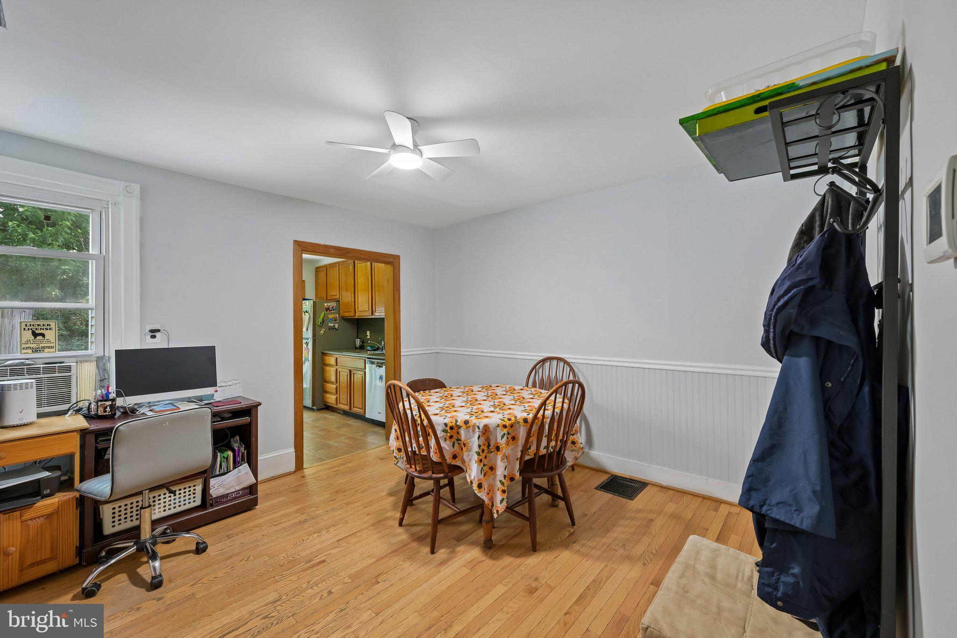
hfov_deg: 104.3
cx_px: 478
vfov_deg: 81.2
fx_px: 372
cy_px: 319
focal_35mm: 14
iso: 400
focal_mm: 14
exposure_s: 1/5
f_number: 8
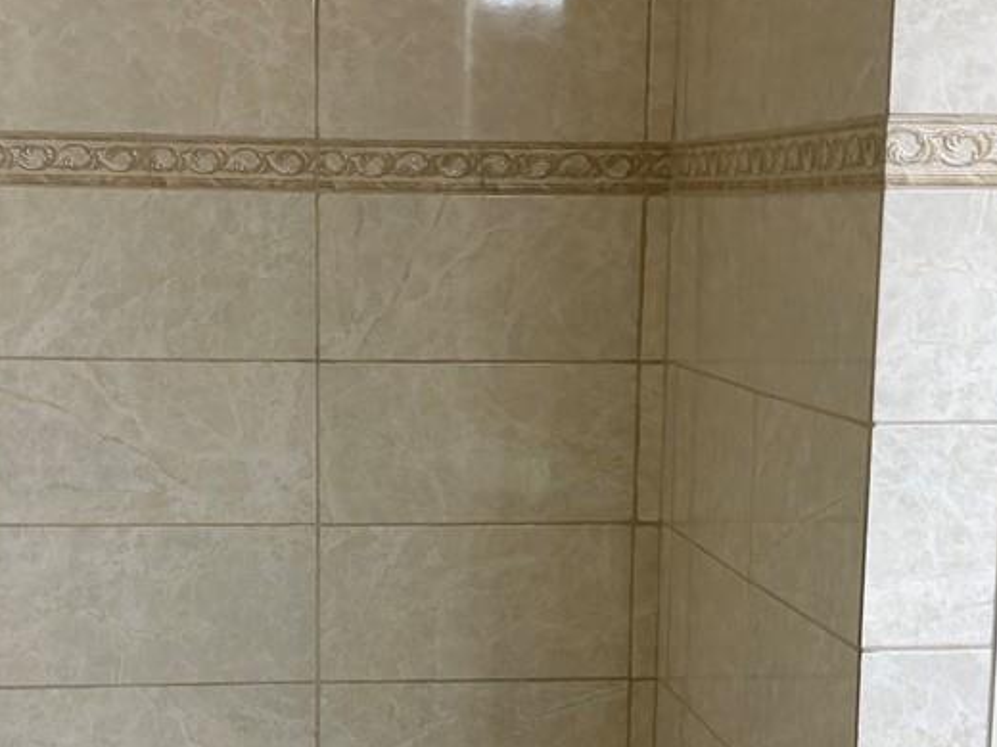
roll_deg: -0.9
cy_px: 676
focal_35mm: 80
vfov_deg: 18.1
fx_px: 2304
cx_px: 412
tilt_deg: -10.4
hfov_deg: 24.4
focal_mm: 5.96
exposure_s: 1/120
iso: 64
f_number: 1.6
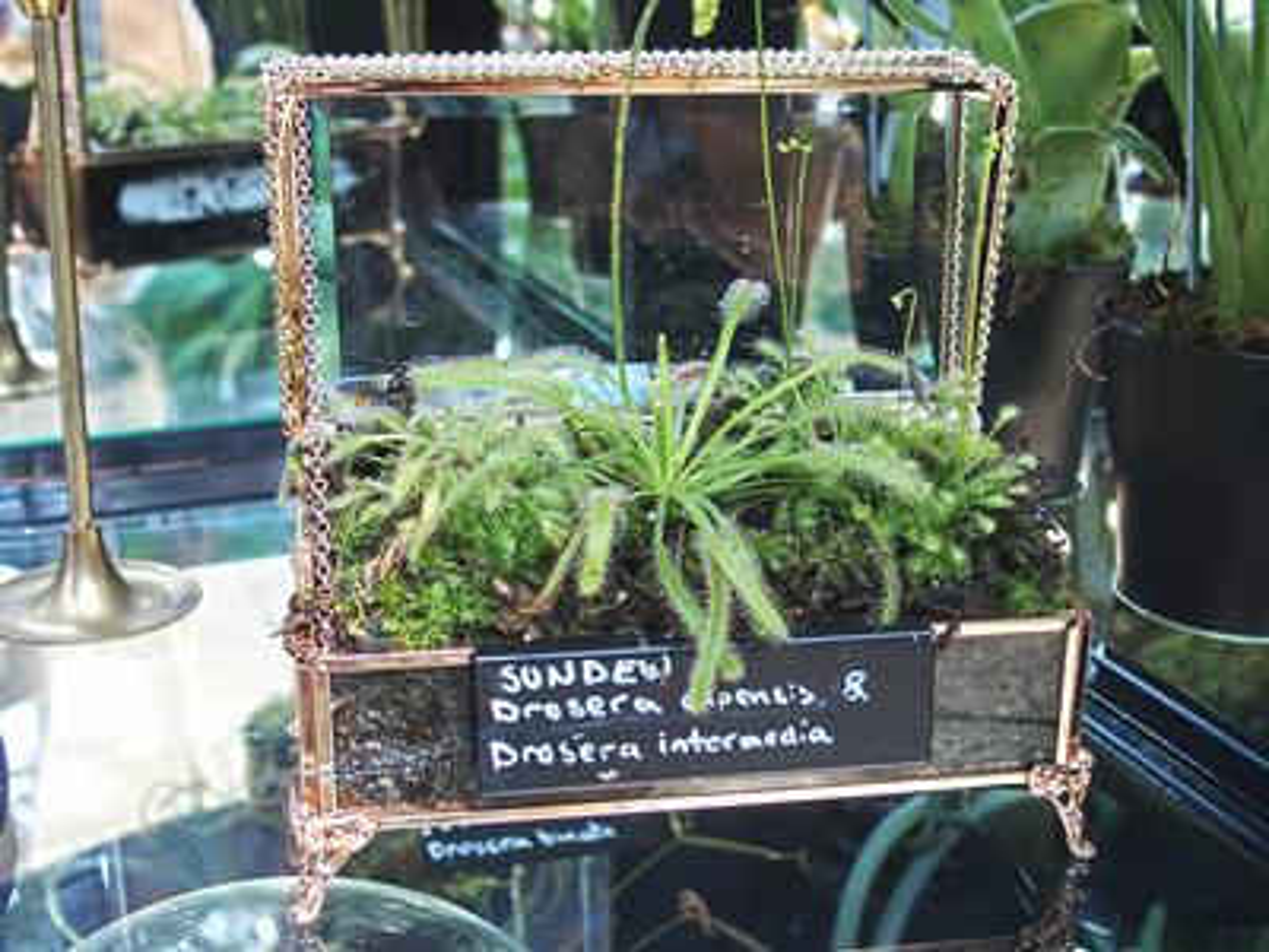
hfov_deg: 41.2
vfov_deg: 31.5
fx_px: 1686
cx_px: 634
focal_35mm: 46
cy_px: 476
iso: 160
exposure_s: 1/100
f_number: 2.8
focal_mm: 9.8
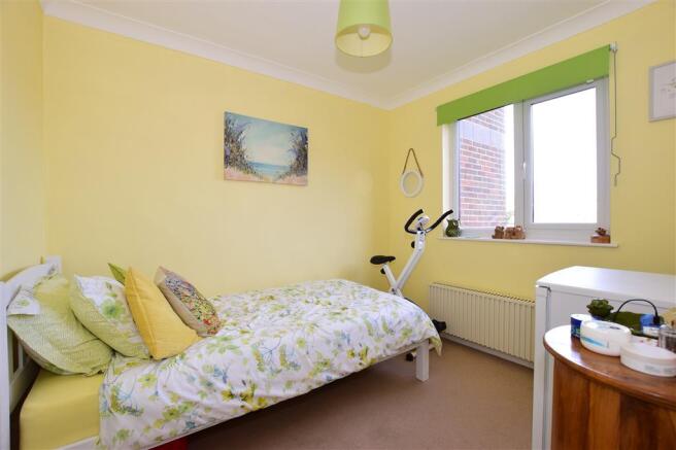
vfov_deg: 77.3
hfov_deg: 100.4
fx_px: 282
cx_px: 338
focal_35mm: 15
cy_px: 225
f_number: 6.3
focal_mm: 10
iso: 640
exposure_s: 1/100
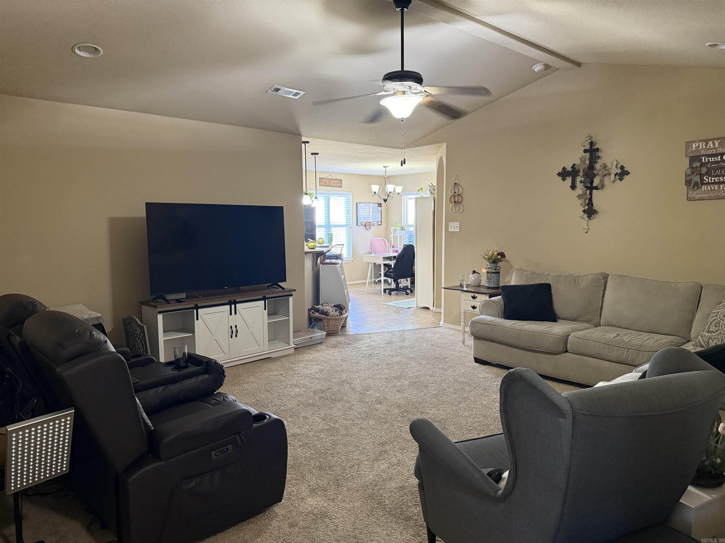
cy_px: 272
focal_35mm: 24
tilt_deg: -5.8
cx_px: 362
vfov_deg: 56.8
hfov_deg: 71.6
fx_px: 503
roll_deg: +0.1
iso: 500
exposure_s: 1/60
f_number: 1.78
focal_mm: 6.76
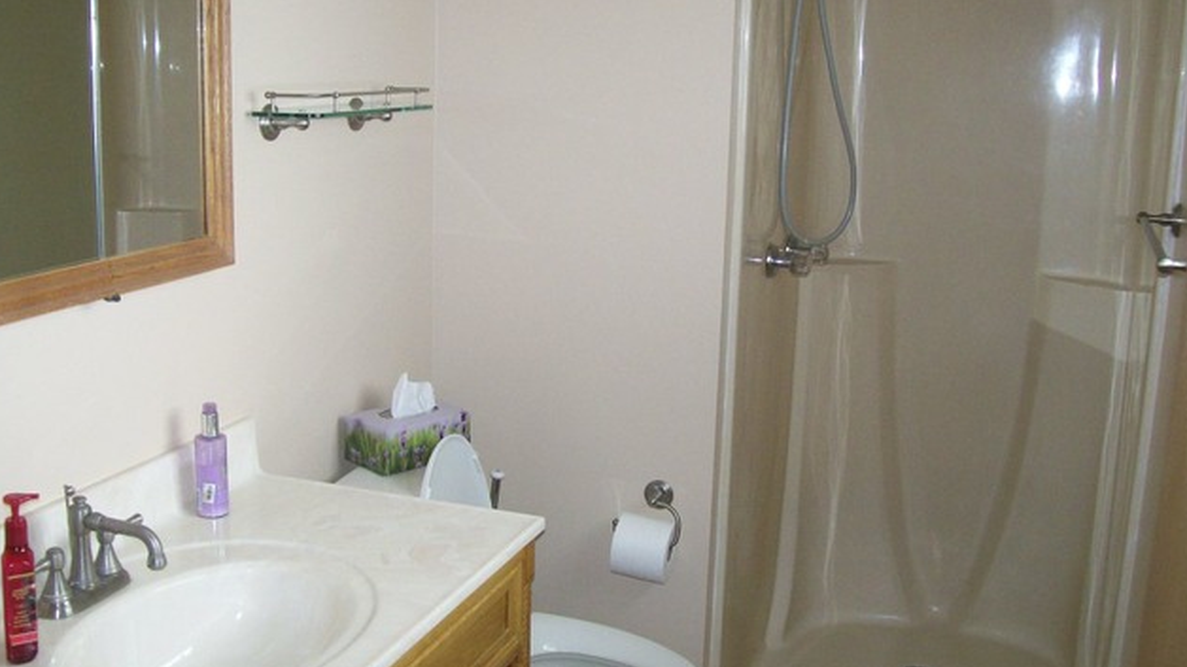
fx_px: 1259
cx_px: 595
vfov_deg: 29.7
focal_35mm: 40
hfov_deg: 50.5
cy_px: 317
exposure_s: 1/64
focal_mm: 6
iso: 140
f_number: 2.7
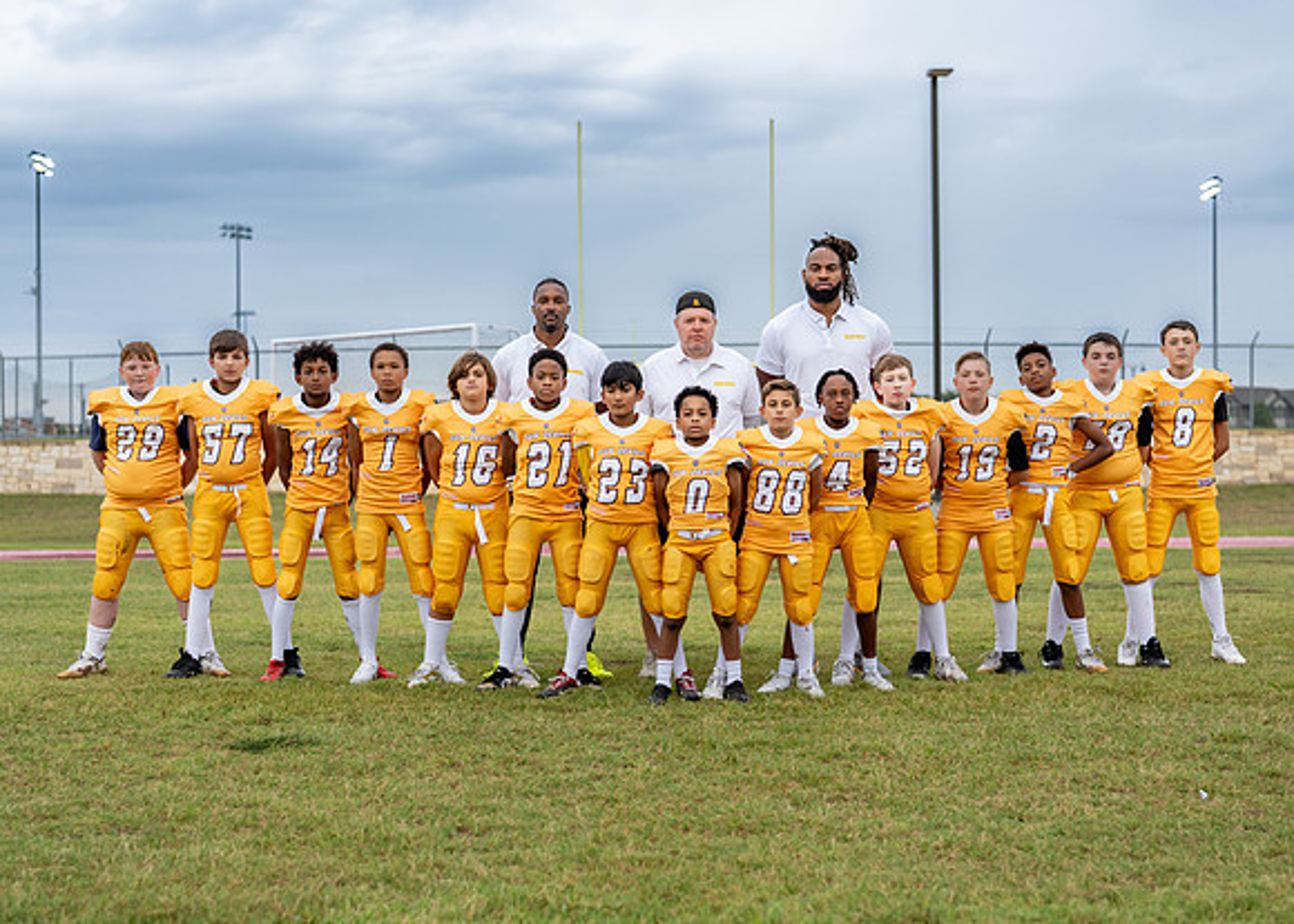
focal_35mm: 60
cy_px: 488
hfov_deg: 32.7
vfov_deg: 23.6
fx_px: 2209
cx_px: 677
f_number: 2.2
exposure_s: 1/1000
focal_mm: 50
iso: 320
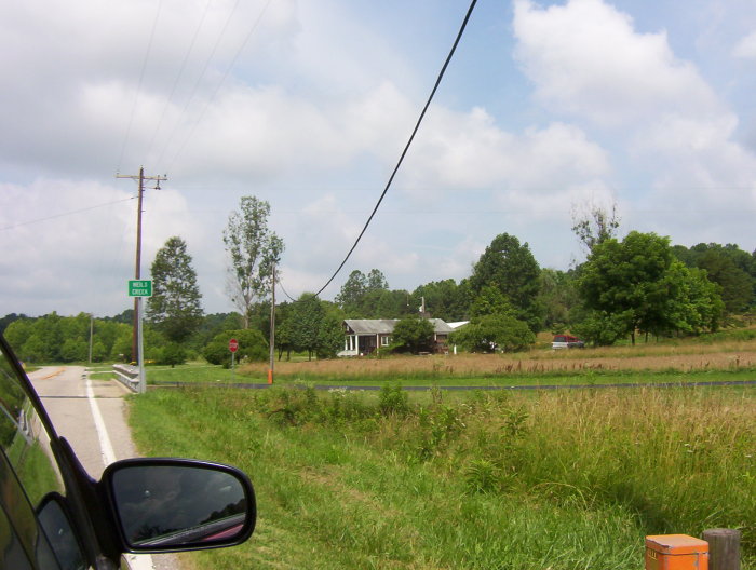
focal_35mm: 36
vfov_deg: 39.8
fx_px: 788
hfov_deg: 51.3
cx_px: 378
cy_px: 285
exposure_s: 1/759
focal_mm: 5.54
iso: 100
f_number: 5.24
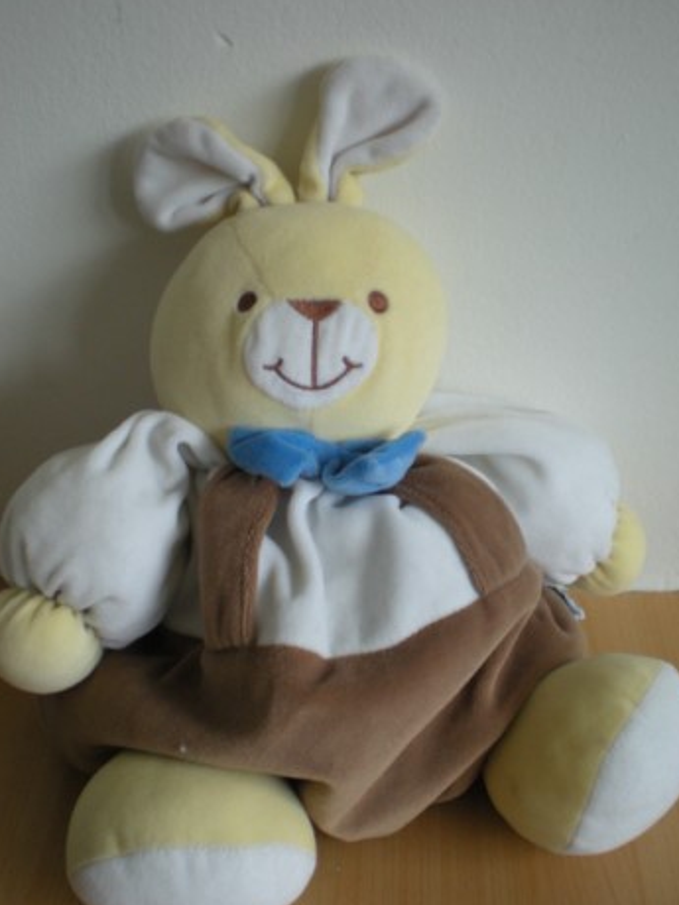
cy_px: 488
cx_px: 352
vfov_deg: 43.8
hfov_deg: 33.6
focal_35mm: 43
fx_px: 1125
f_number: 3.1
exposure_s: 1/18
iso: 200
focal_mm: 6.3
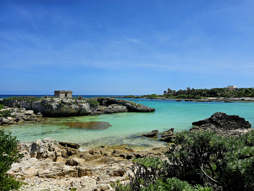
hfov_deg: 73.9
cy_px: 96
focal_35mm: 23
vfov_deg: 58.9
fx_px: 169
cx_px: 127
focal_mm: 6.3
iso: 10
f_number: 1.7
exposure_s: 1/1667
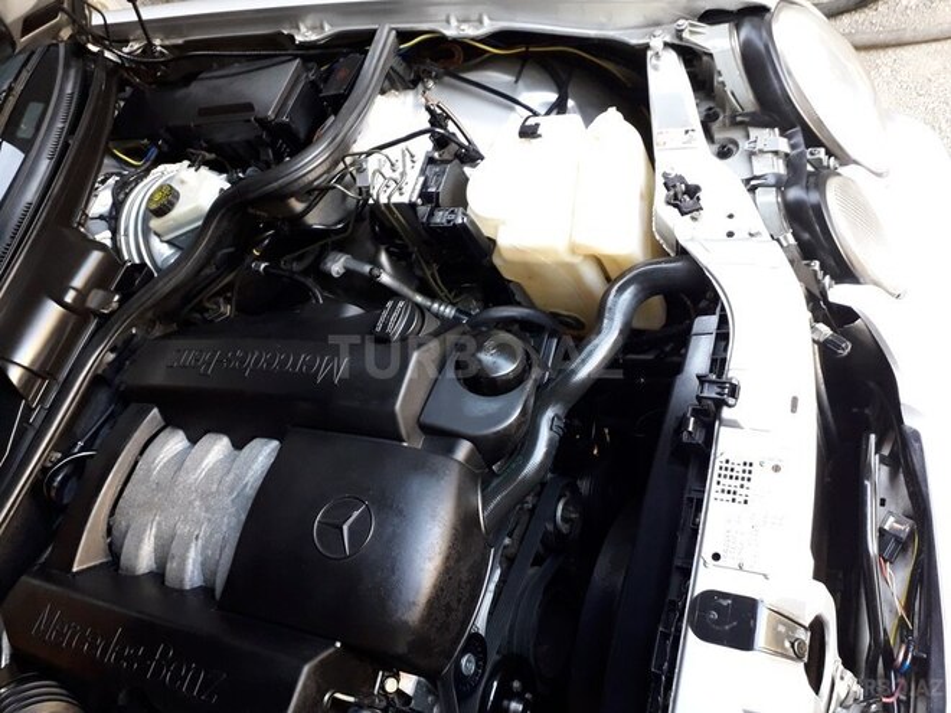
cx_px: 476
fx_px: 742
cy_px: 356
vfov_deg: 51.4
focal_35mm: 27
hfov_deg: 65.3
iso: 160
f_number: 1.9
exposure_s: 1/50
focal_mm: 3.6
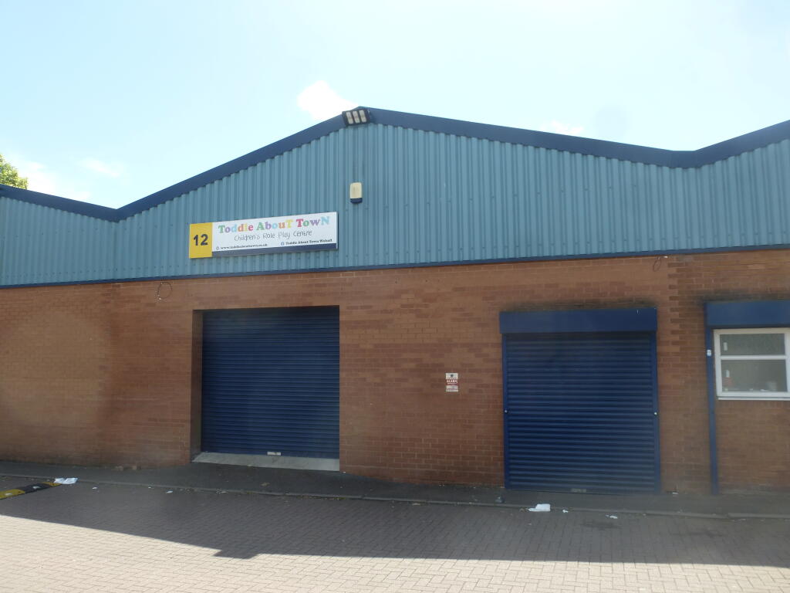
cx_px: 395
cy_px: 296
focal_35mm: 28
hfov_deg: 63.4
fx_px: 639
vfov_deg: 49.7
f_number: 4
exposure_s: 1/400
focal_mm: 5
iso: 100
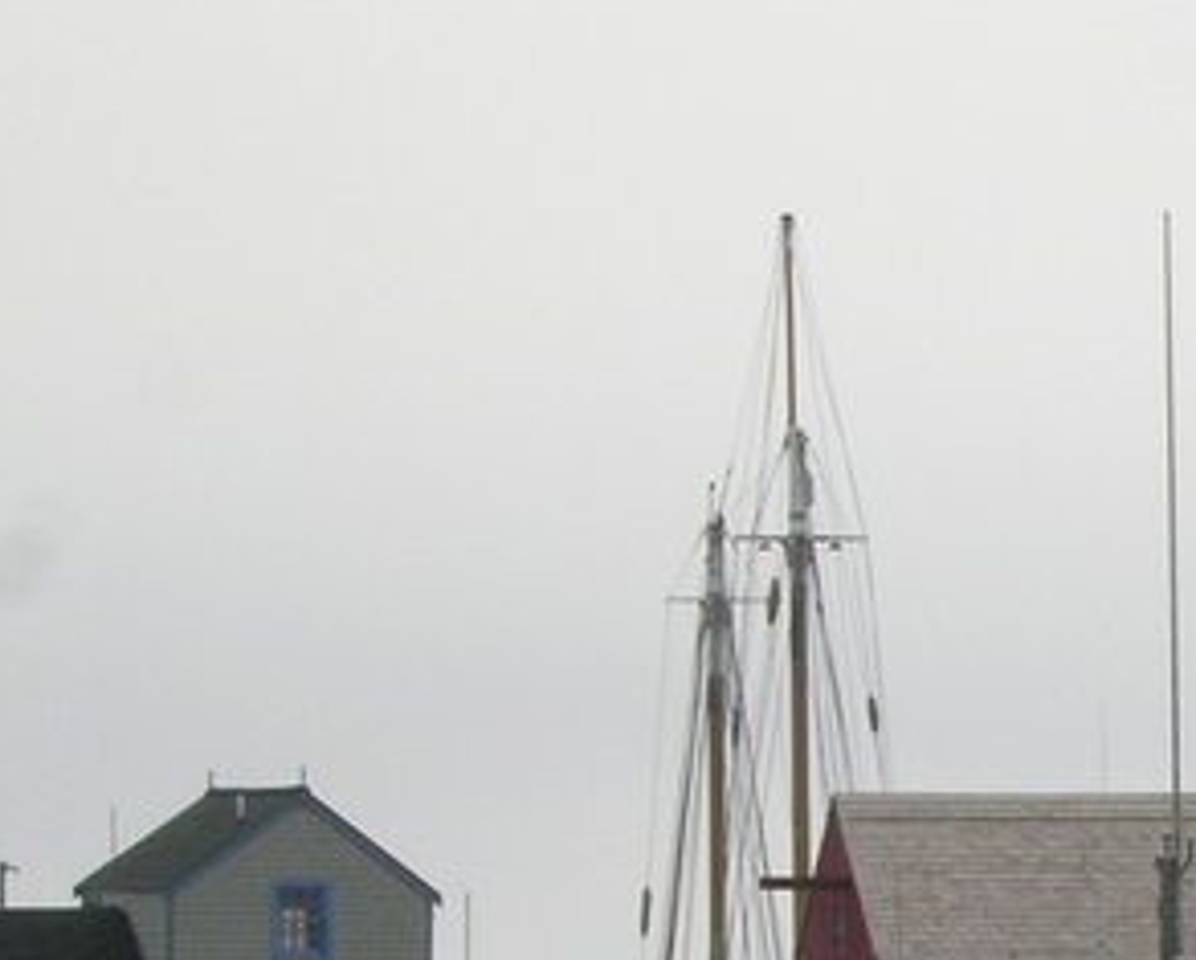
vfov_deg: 4.4
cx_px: 1896
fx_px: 12472
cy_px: 1503
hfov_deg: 5.4
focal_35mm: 352
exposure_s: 1/74
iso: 50
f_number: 8.2
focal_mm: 17.1
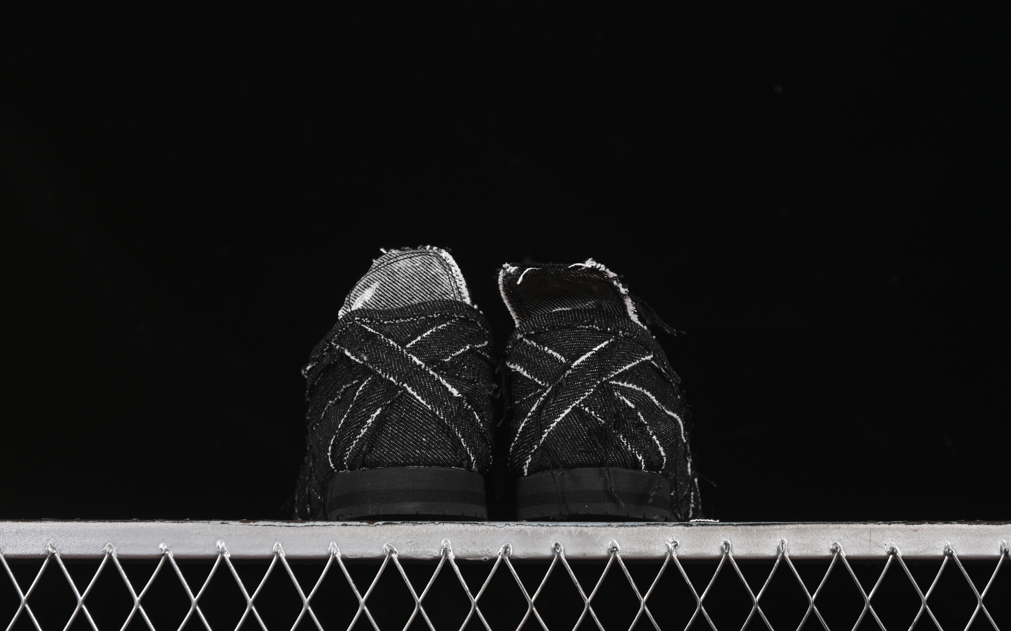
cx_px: 503
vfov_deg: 16.9
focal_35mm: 77
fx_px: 2121
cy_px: 308
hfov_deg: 26.8
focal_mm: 50
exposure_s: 1/50
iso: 160
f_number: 6.3
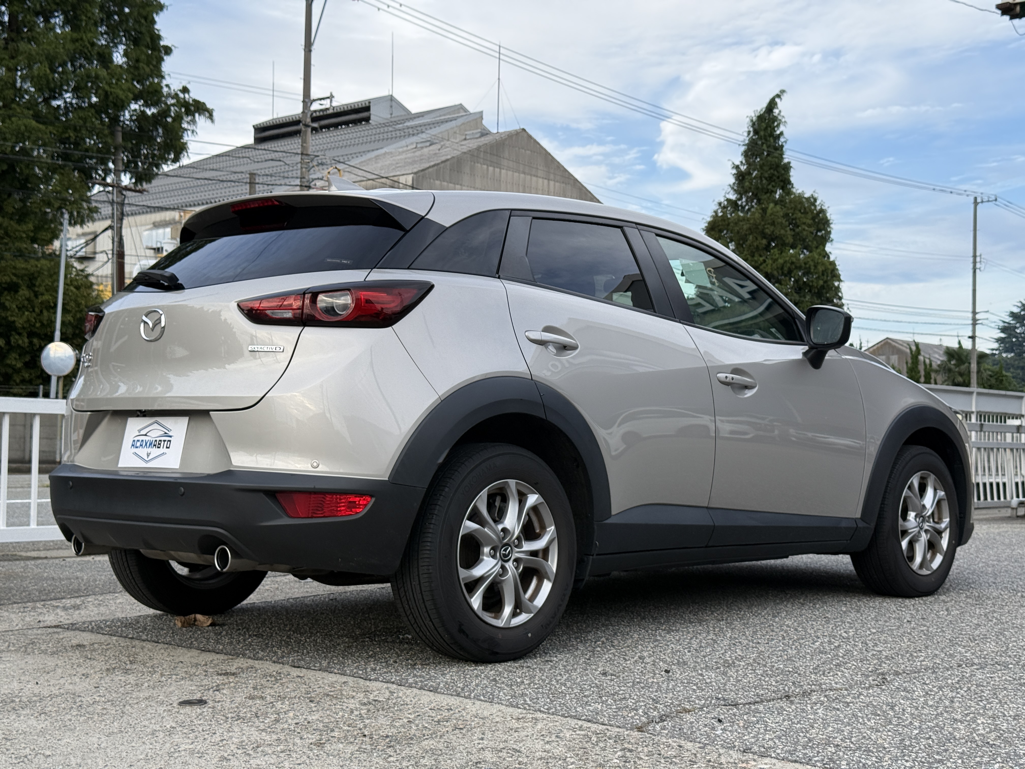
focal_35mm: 48
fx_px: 1421
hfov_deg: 39.7
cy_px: 384
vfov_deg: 30.3
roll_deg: -0.9
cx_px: 512
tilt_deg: +2.6
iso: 64
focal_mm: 6.76
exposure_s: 1/1330
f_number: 1.78
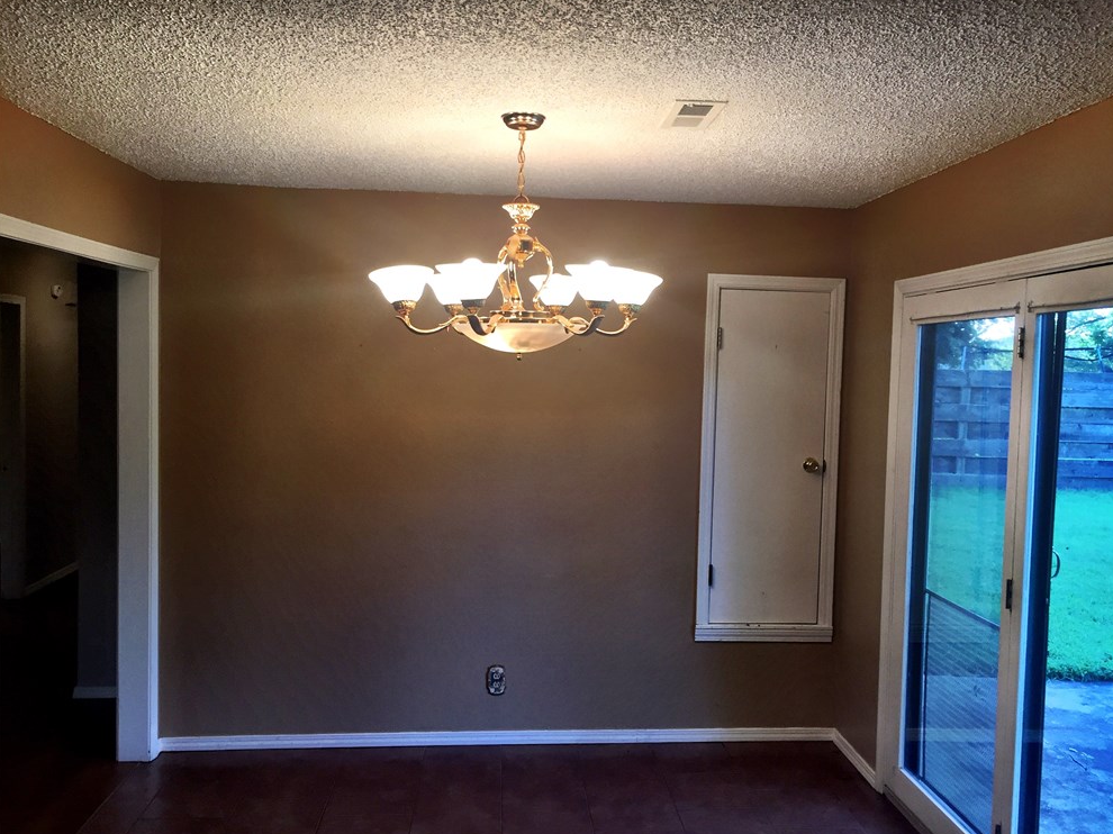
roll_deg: -2.0
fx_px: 964
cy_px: 418
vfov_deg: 46.8
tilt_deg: -3.1
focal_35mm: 30
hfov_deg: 60.0
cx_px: 569
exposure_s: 1/40
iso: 32
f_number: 2.2
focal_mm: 4.15
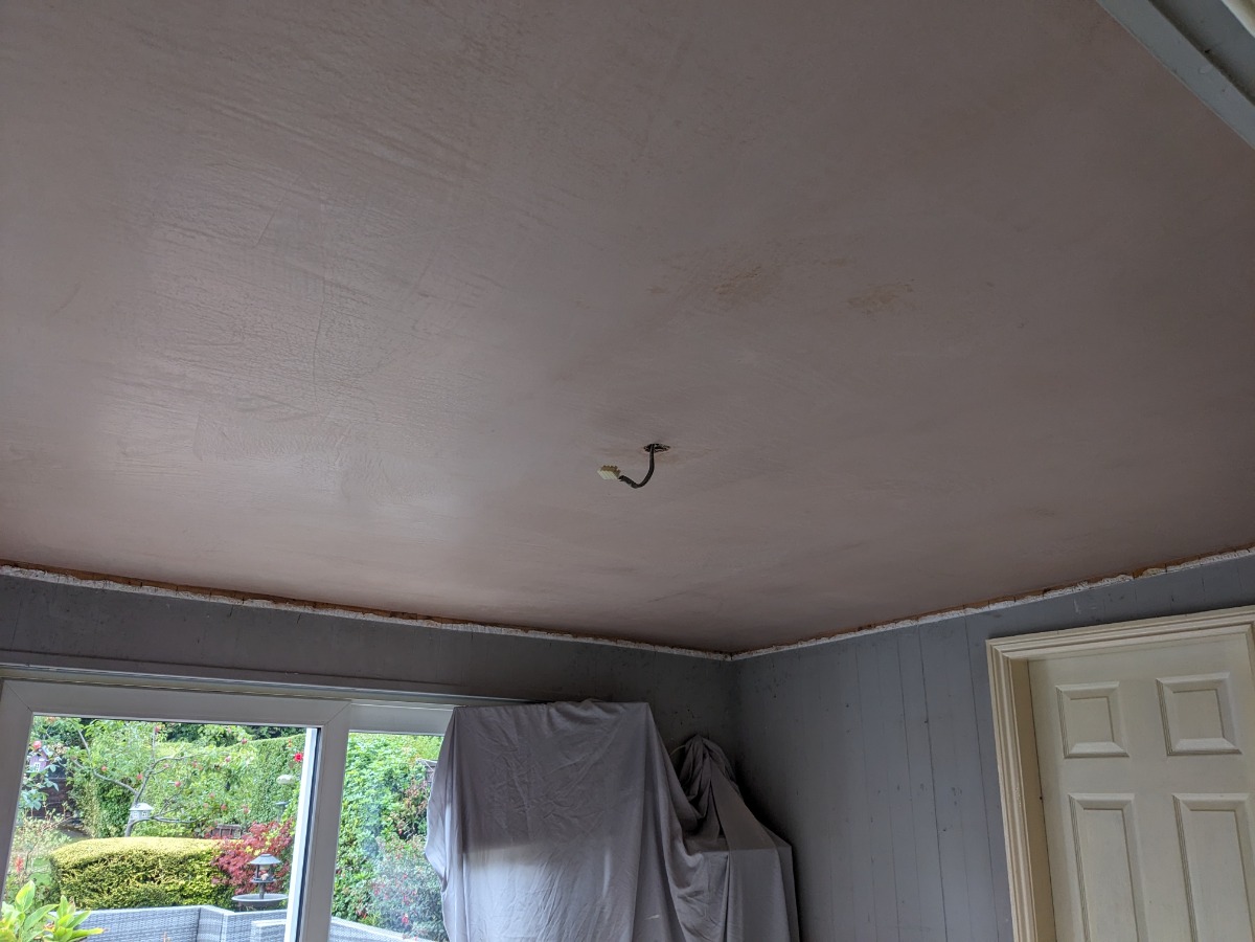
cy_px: 471
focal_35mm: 27
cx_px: 628
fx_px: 979
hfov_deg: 65.3
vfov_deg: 51.4
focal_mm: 4.38
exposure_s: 1/111
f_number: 1.73
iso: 54
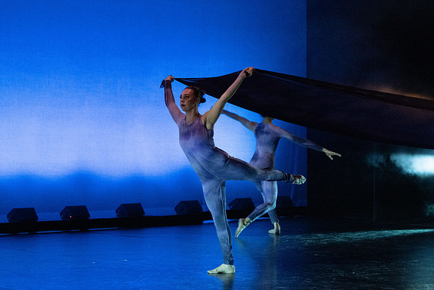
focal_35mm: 126
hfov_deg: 16.3
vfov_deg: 10.9
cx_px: 233
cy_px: 126
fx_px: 1518
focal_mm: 93
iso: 5000
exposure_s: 1/250
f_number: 2.8
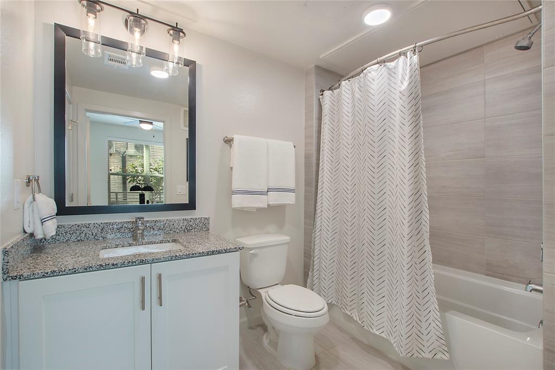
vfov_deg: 77.3
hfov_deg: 100.4
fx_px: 231
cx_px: 278
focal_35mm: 15
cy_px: 185
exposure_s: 1/60
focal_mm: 10
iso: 100
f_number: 5.6
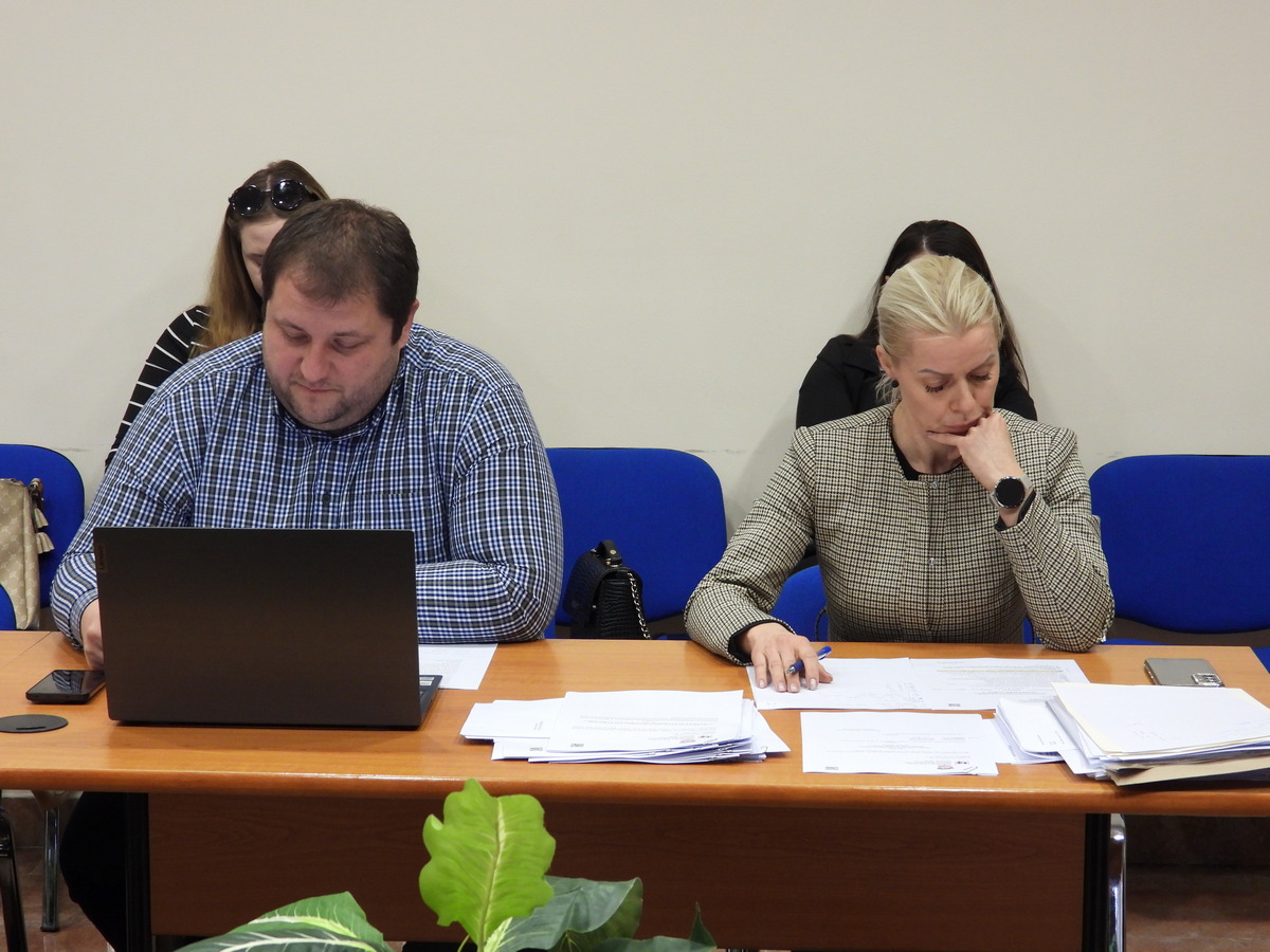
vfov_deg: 18.4
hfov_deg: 24.4
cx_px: 635
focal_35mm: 80
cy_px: 476
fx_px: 2935
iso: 400
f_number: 3.5
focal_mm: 14.4
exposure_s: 1/25
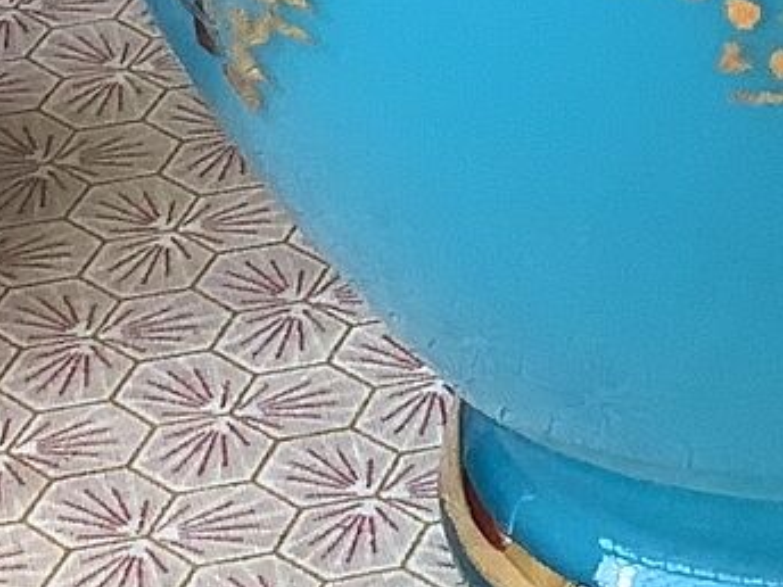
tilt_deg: -10.2
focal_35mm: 180
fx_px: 4072
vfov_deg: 7.6
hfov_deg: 10.7
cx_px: 1095
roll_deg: +1.7
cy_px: -869
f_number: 2.4
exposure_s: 1/120
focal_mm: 3.3
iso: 80
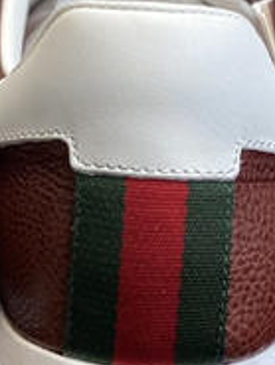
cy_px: 158
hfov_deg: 6.1
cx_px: 20
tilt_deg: -14.9
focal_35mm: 244
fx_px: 2582
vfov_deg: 8.1
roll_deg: -1.5
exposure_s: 1/122
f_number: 2
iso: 64
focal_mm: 6
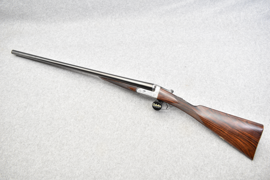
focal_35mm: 30
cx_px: 135
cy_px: 90
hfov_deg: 61.9
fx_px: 225
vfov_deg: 43.6
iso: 400
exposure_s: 1/100
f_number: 5.6
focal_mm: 20
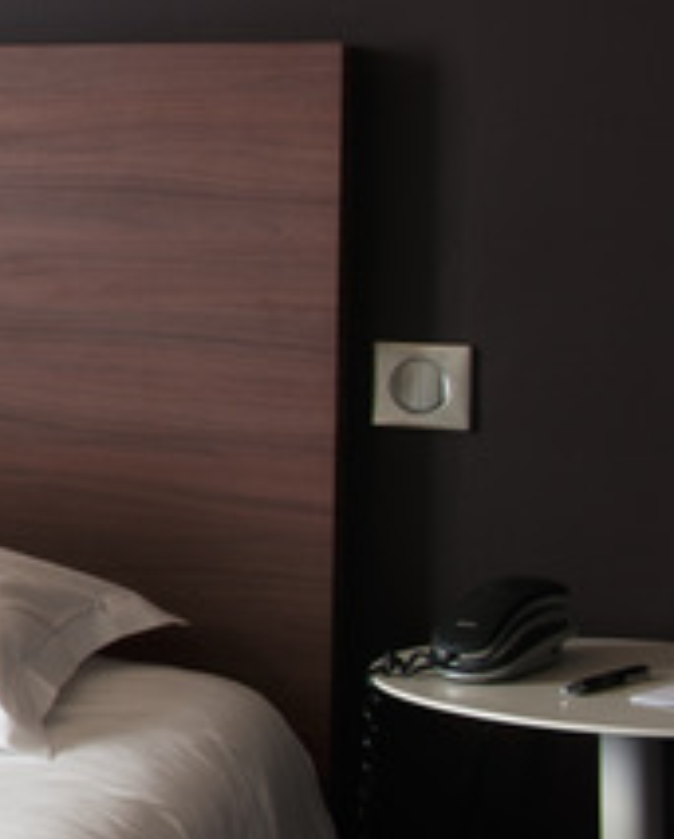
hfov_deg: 12.9
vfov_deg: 18.5
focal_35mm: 102
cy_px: 122
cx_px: -741
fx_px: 2538
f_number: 8
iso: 100
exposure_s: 3
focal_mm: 29
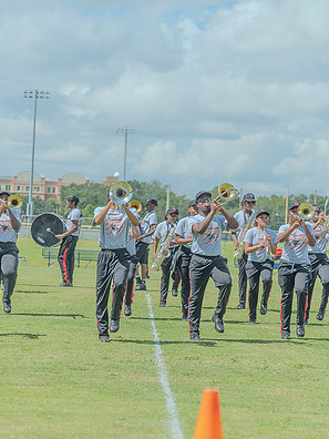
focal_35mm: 131
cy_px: 248
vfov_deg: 15.0
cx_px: 164
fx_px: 1660
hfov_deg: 11.3
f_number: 4
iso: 100
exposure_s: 1/320
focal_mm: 120
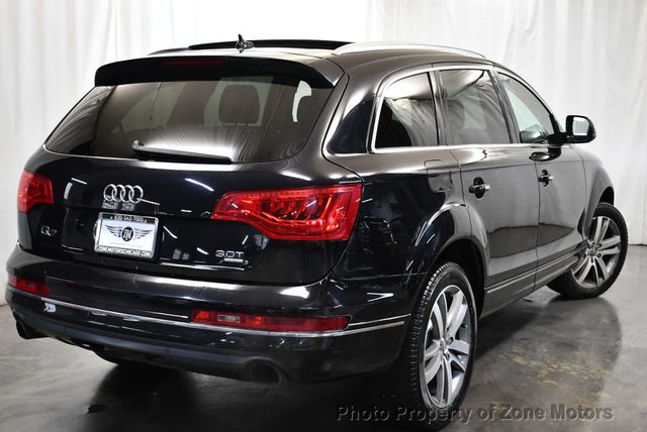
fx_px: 863
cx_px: 324
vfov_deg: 28.1
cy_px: 216
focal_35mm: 48
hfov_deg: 41.1
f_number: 4
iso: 1800
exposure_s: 1/125
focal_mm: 24
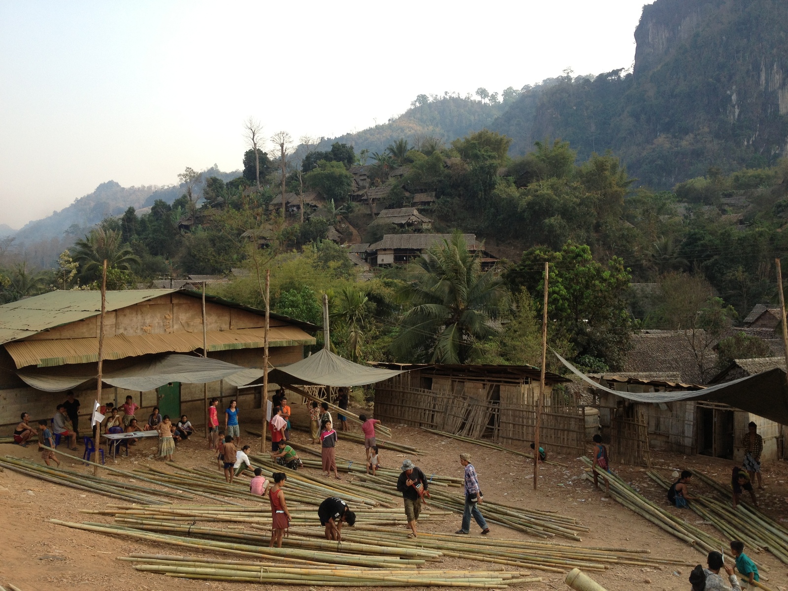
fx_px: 797
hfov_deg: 52.6
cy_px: 296
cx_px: 394
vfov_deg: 40.7
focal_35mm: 35
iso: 50
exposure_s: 1/323
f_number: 2.4
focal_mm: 4.28
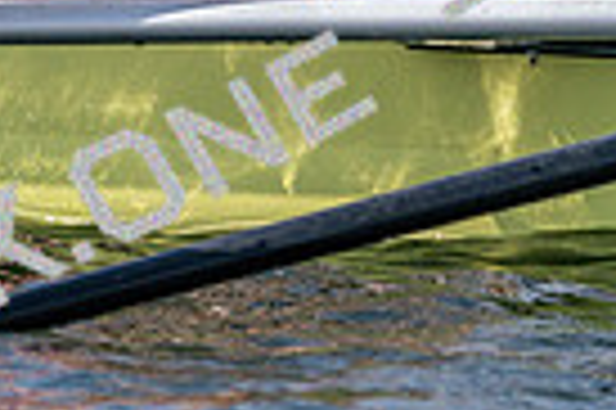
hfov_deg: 1.5
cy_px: -453
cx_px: 202
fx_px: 23568
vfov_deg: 1.0
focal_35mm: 1379
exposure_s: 1/2000
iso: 250
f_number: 6.3
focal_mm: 326
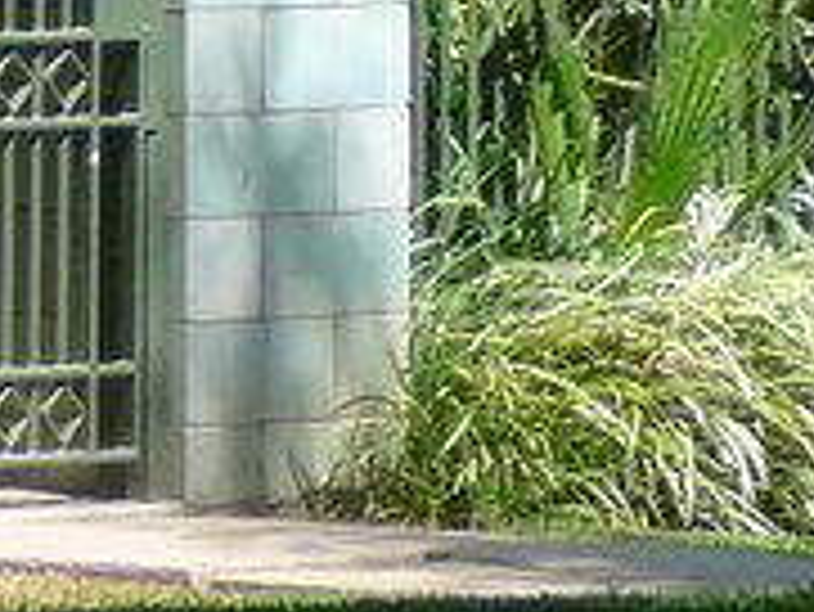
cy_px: -738
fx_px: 17060
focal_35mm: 725
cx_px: -373
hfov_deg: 2.7
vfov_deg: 2.0
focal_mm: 19
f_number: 3.9
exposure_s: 1/250
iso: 80
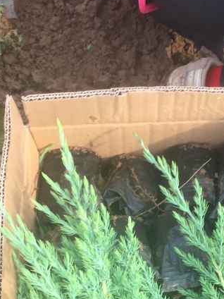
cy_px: 309
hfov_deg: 20.0
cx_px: 166
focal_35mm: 73
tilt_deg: -77.3
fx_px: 630
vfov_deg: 25.2
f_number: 2.2
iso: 32
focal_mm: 4.15
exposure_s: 1/258
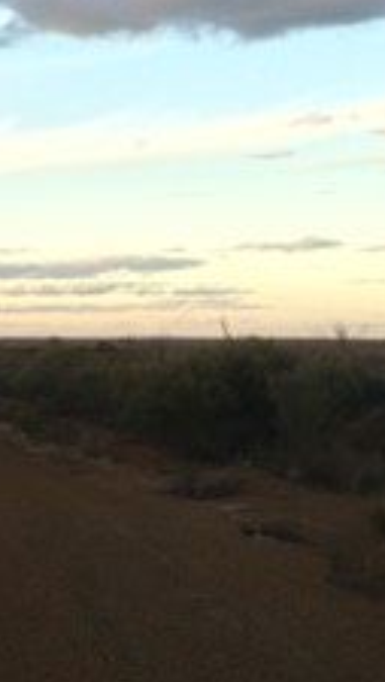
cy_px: 330
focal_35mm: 73
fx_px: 1321
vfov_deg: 28.9
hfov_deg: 15.4
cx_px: -185
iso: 32
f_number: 2.2
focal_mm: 4.15
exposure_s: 1/60
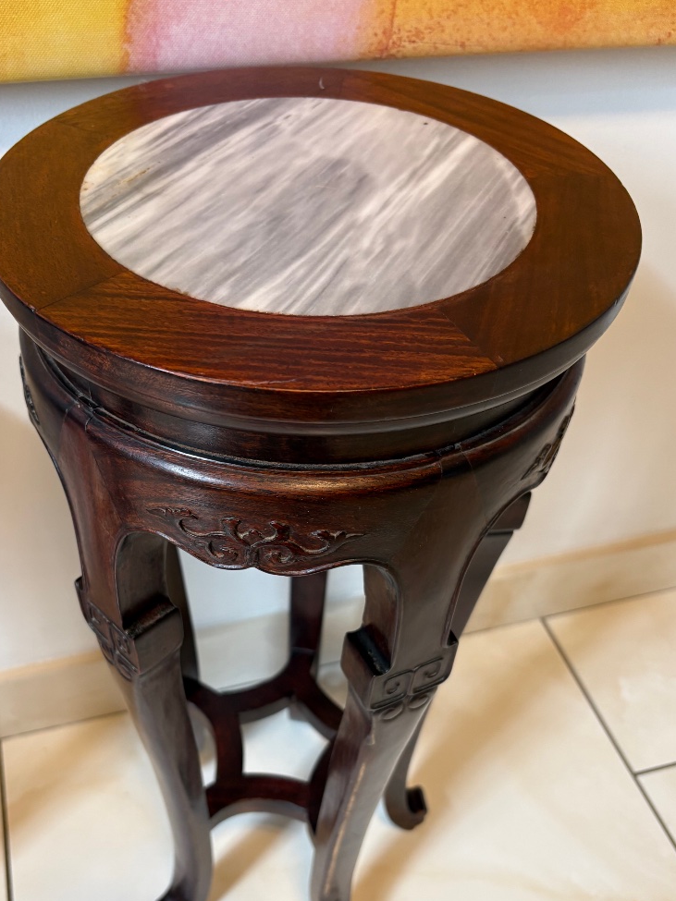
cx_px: 288
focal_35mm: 32
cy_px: 551
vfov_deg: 56.3
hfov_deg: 44.0
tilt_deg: -47.9
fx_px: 833
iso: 160
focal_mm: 5.96
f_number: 1.6
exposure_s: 1/60
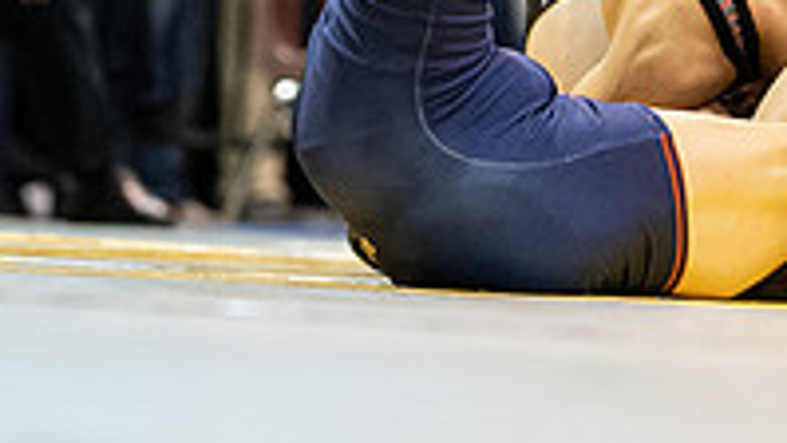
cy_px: -6
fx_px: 7973
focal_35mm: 382
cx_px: 392
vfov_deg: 3.2
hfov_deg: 5.7
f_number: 4
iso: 8000
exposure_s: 1/500
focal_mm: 125
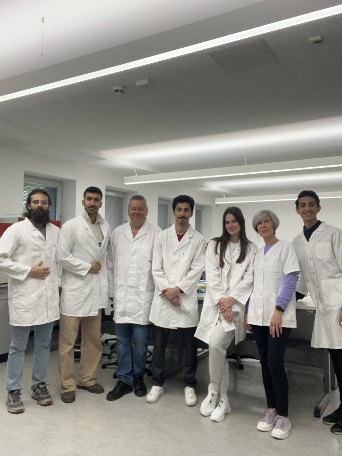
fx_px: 395
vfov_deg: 60.0
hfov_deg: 46.8
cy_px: 228
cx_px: 171
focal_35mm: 30
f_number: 2.2
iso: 64
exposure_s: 1/100
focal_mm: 2.71
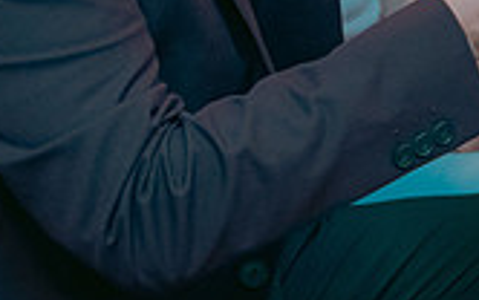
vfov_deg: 7.3
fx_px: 2325
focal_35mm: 178
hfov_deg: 11.1
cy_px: -143
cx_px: 817
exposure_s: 1/160
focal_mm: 50
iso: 2500
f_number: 3.5
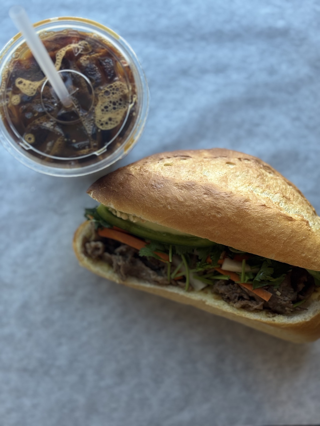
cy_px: 213
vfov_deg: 36.8
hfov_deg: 28.0
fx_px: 641
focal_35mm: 52
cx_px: 160
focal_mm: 5.96
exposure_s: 1/120
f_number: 1.6
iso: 32
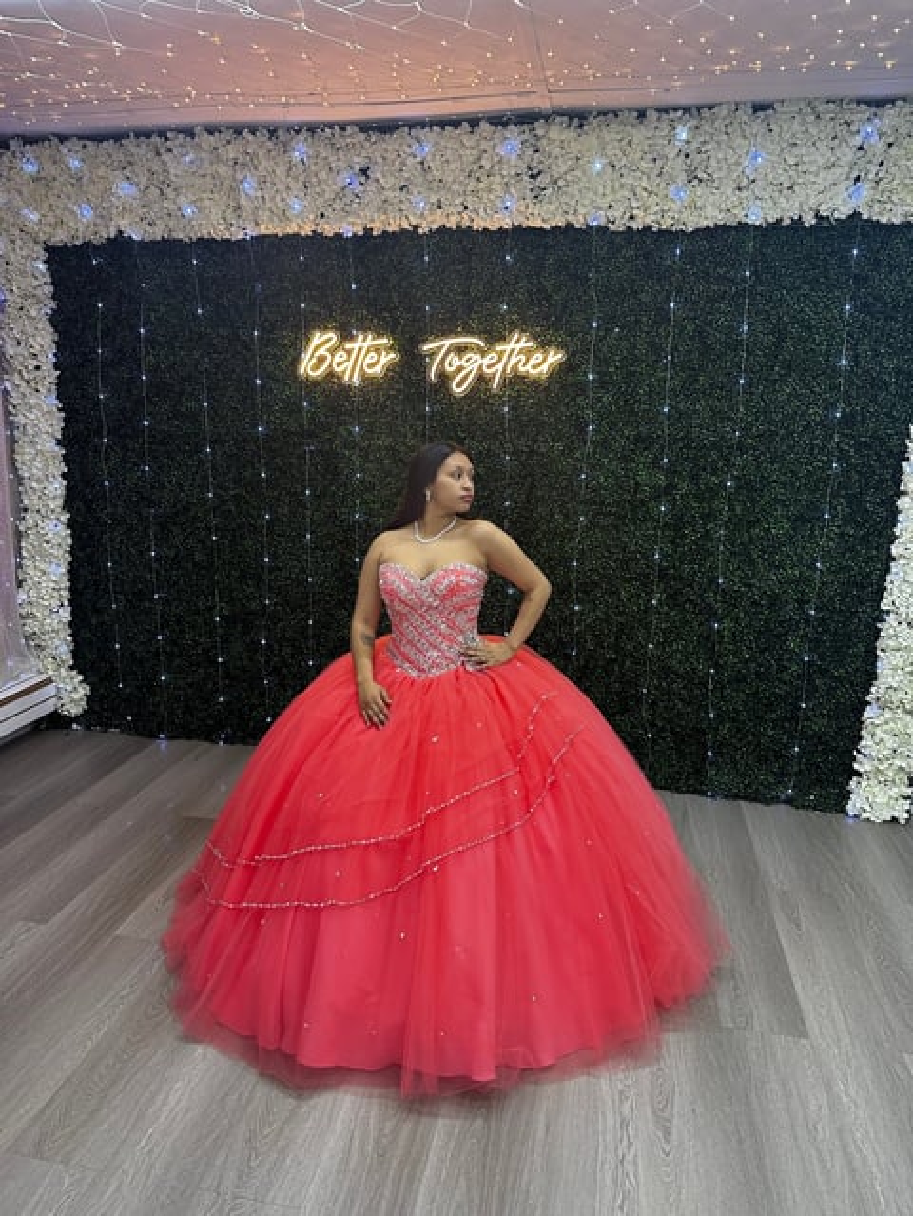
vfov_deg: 71.6
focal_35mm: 24
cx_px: 456
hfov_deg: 56.9
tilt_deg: -12.0
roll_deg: -1.7
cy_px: 608
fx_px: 843
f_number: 1.78
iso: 200
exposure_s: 1/120
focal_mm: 6.86
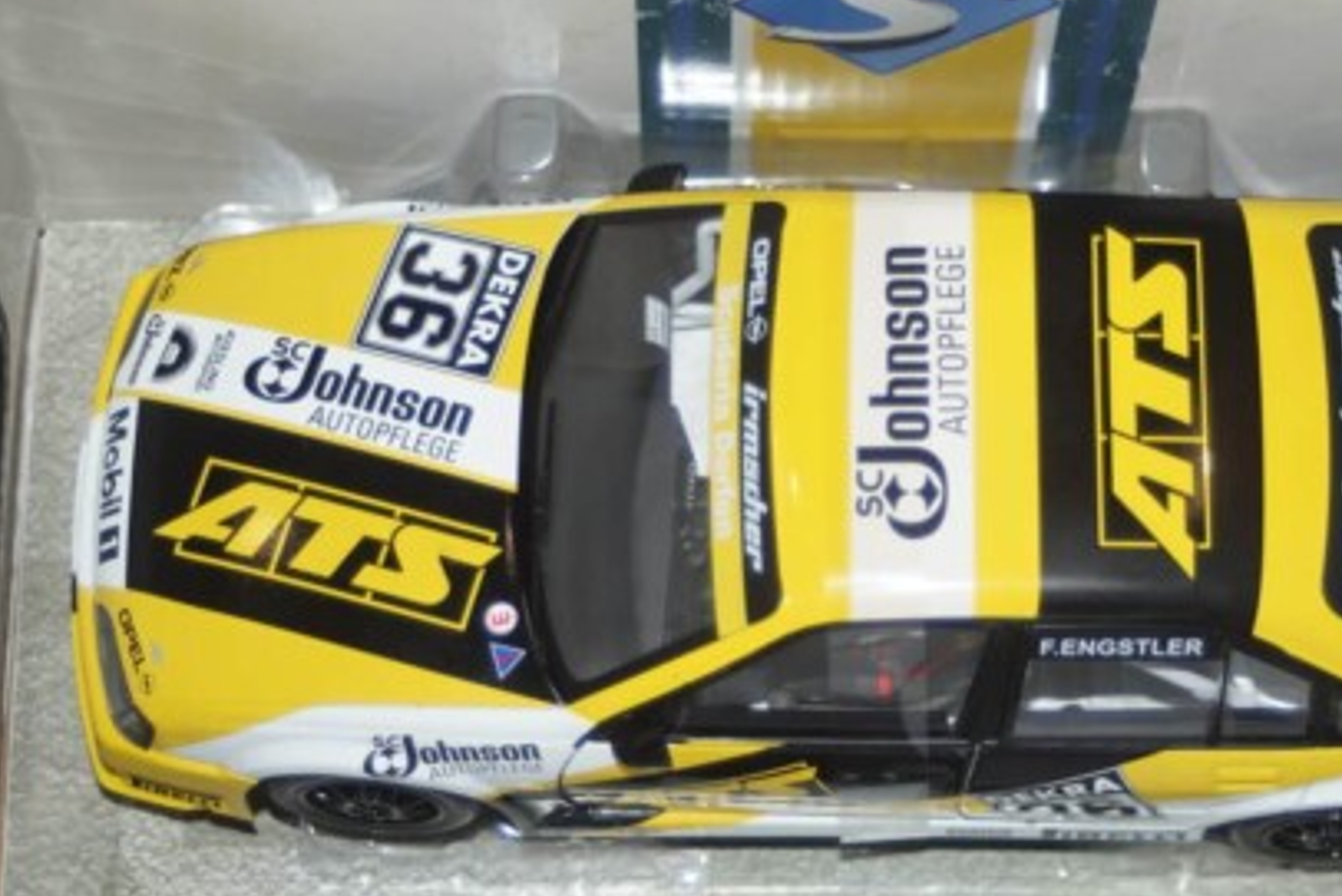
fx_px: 3719
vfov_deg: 13.7
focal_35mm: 100
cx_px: 879
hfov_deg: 20.4
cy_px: 555
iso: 200
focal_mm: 45
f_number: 4.5
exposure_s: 1/125
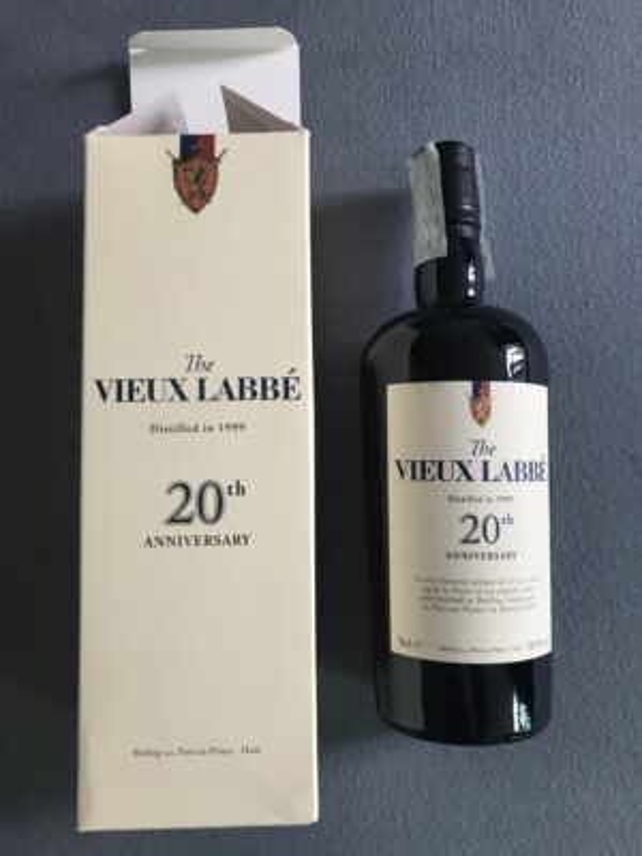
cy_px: 428
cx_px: 321
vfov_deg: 63.4
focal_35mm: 28
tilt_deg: -85.4
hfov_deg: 49.7
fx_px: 692
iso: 40
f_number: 1.8
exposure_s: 1/20
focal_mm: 3.99
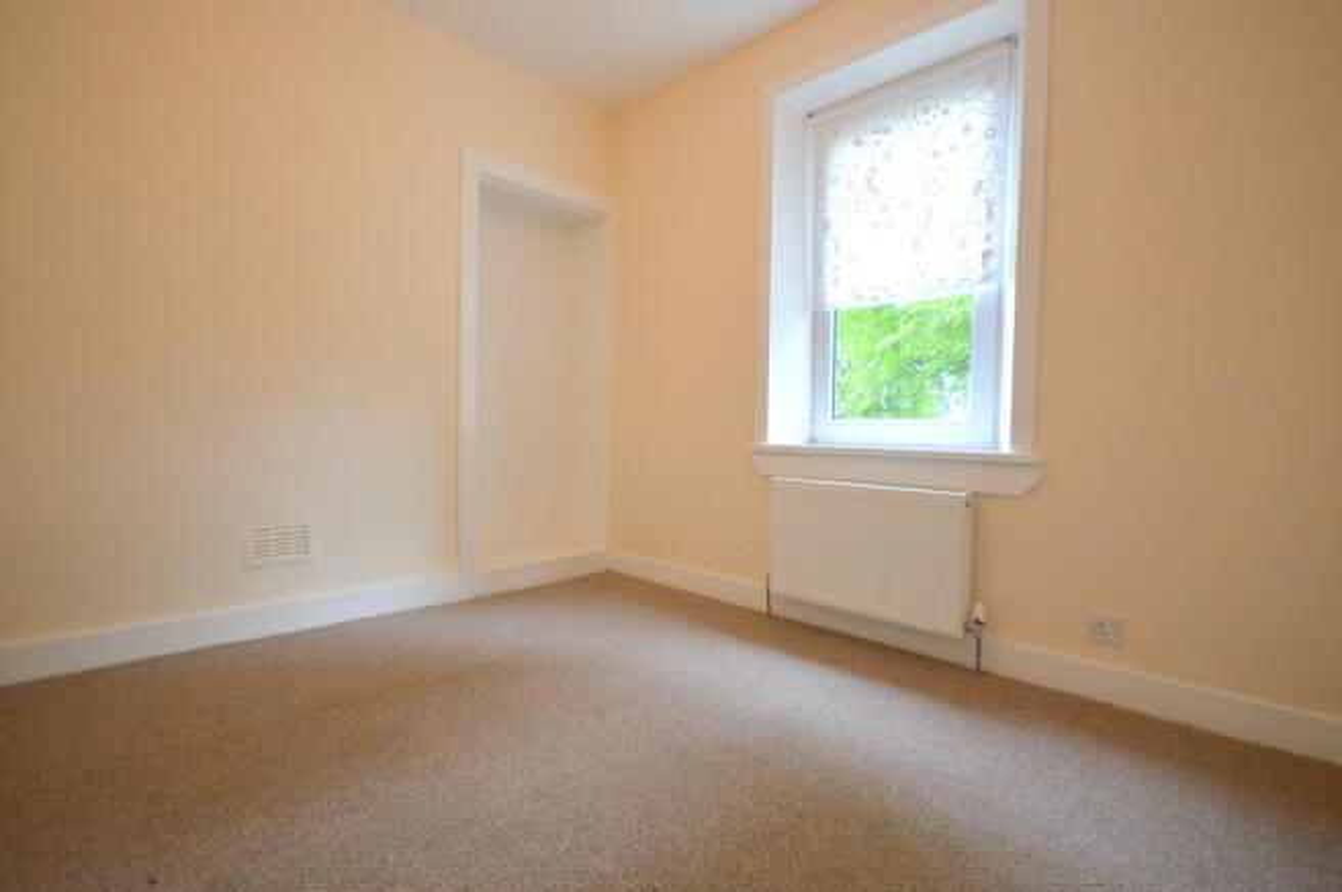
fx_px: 559
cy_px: 446
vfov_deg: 77.2
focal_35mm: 15
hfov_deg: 100.4
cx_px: 671
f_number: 4
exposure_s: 1/60
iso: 800
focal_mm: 10
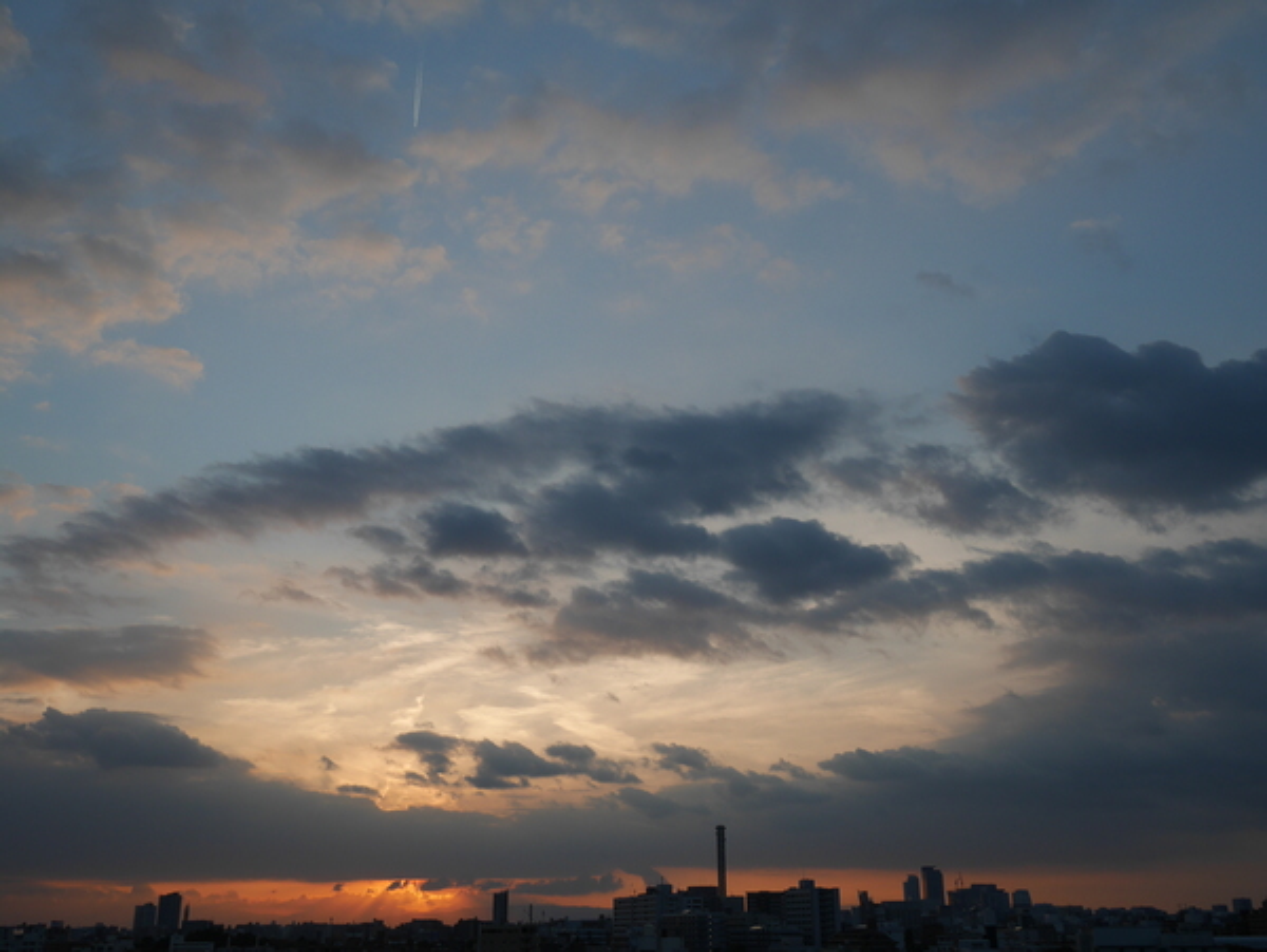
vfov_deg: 41.8
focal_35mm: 34
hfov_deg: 53.9
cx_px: 634
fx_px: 1245
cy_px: 476
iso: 200
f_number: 6.3
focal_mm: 17
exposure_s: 1/200
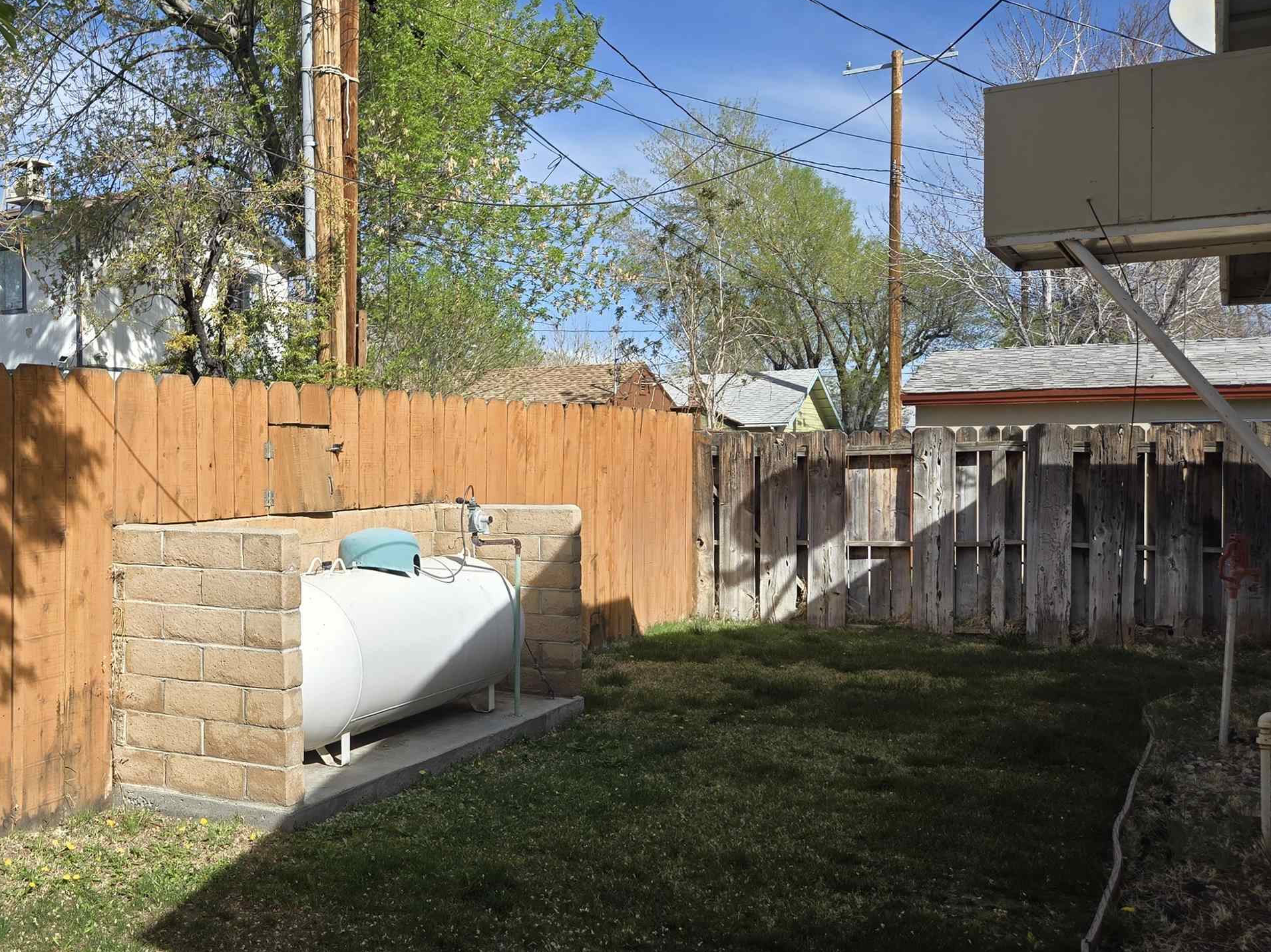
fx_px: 1358
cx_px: 272
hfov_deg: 47.6
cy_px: 507
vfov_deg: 38.6
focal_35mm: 37
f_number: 1.8
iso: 25
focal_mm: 5.4
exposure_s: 1/1493
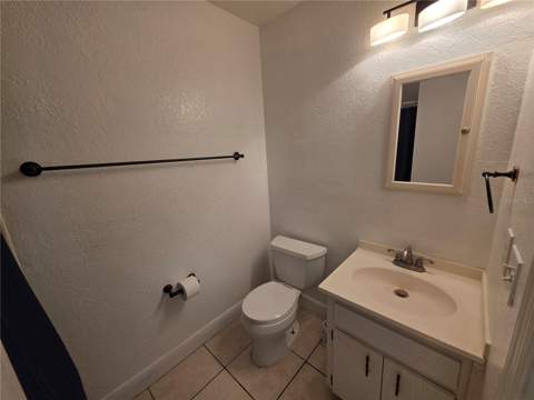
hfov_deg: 106.2
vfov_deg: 89.9
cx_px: 267
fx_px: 201
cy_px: 200
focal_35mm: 13
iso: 80
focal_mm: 2.2
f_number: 1.9
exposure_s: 1/120
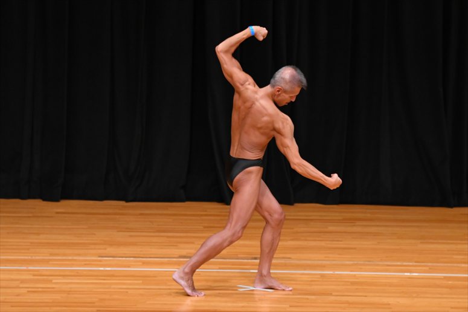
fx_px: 3703
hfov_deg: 7.2
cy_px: 156
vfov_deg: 4.8
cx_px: 234
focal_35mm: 285
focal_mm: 190
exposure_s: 1/400
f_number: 5.6
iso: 3200
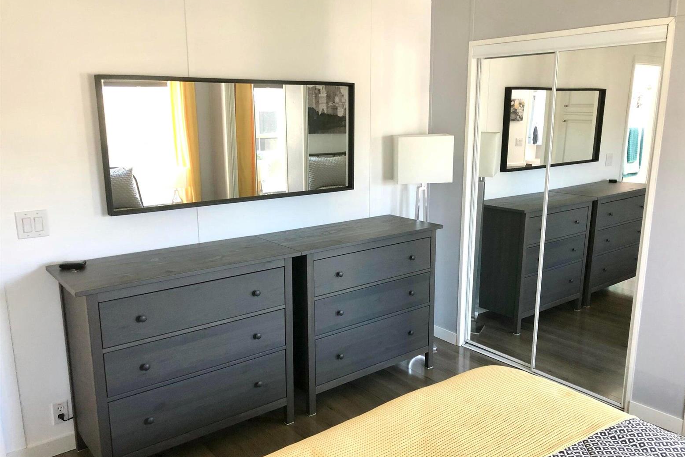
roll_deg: +1.0
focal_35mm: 30
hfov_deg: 61.9
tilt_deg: -15.3
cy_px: 251
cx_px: 352
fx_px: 571
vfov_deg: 43.5
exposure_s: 1/17
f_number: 1.8
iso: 40
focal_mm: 3.99
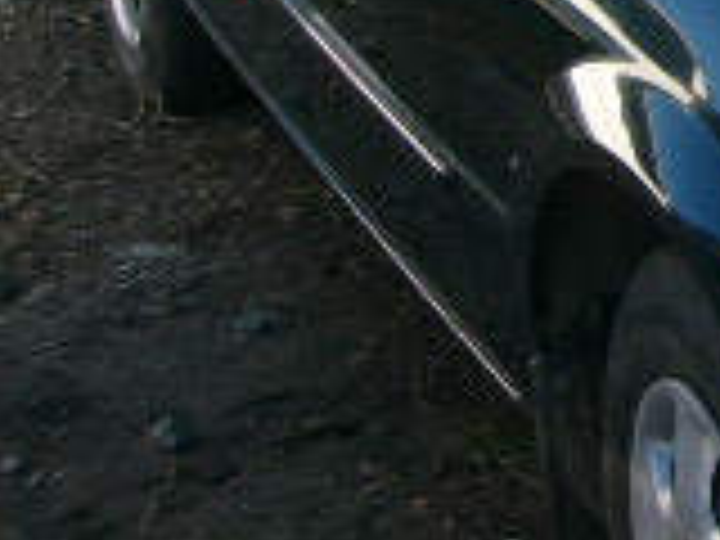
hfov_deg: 12.5
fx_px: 2995
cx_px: 1292
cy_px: 4
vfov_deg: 10.2
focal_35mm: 144
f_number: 4
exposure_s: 1/125
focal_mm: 6
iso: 50
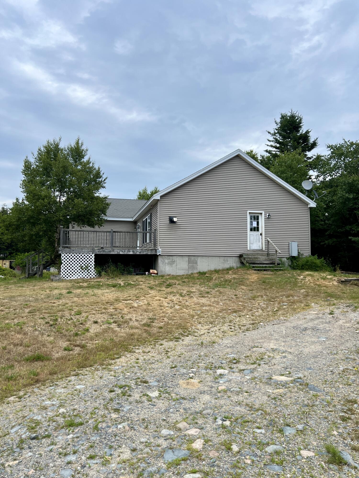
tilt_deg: +5.2
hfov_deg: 53.1
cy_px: 239
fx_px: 360
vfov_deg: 67.3
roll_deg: +0.4
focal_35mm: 26
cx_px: 180
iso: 50
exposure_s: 1/2299
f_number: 1.5
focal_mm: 5.7
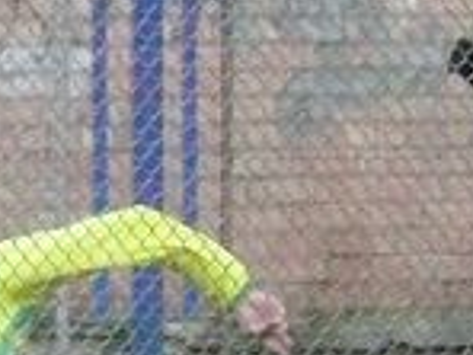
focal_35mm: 675
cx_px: -192
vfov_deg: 2.2
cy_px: 174
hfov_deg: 2.9
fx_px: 9223
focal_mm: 23.7
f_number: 8
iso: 1600
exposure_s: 1/800
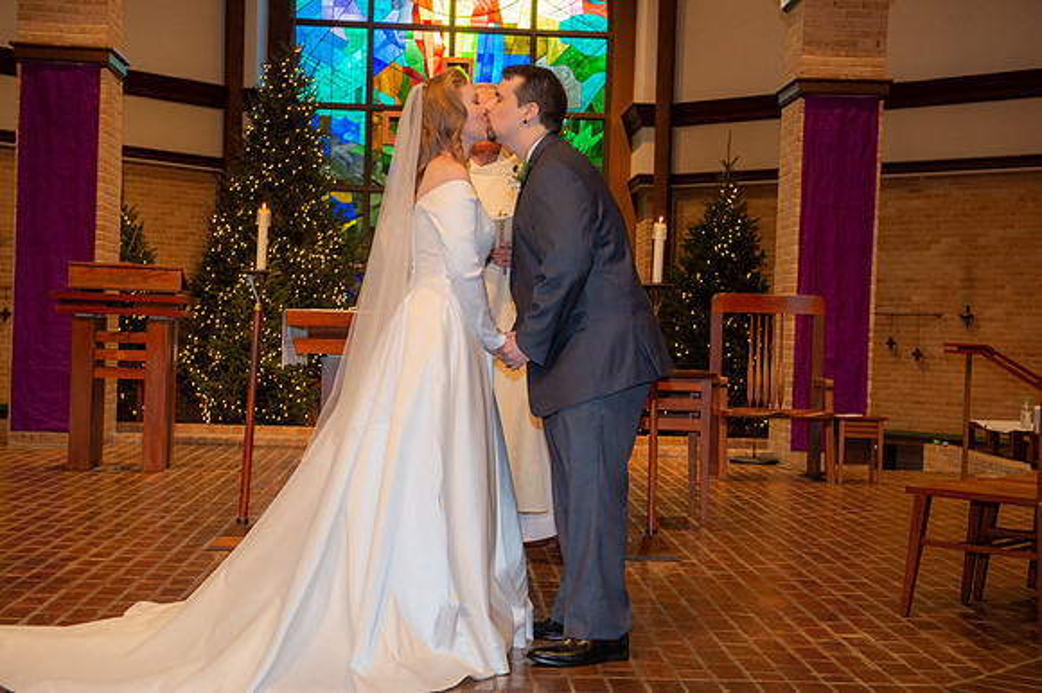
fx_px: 1620
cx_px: 521
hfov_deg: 35.7
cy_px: 346
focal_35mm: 56
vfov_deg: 24.2
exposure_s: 1/125
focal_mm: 56
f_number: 5.6
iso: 1600
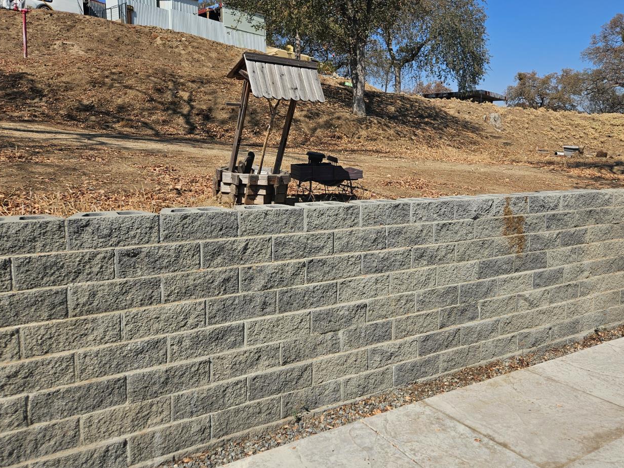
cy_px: 220
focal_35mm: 28
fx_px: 505
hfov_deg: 63.1
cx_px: 360
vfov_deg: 49.7
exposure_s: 1/2671
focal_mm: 5.4
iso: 25
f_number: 1.8
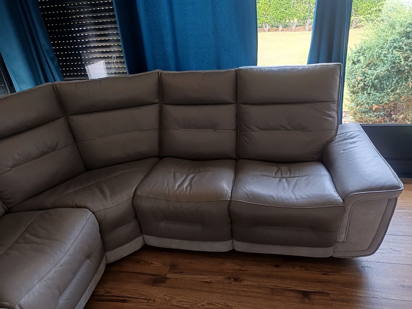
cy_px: 154
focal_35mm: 24
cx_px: 206
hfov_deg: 71.6
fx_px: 286
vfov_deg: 56.8
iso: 1089
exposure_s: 1/50
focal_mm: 5.31
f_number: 1.7
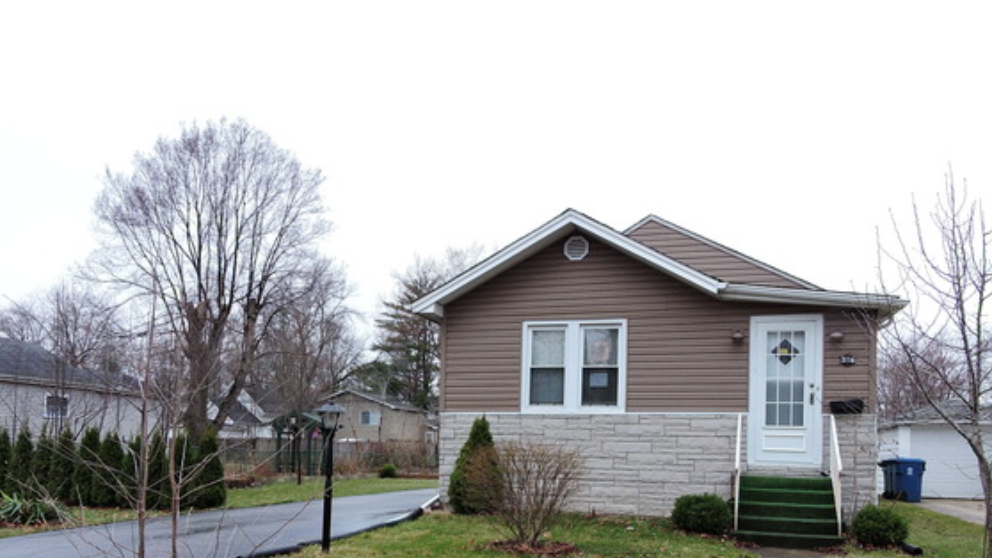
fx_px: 789
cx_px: 469
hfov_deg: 64.3
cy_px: 419
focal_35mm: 30
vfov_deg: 38.0
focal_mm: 4.3
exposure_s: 1/100
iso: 100
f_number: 3.3
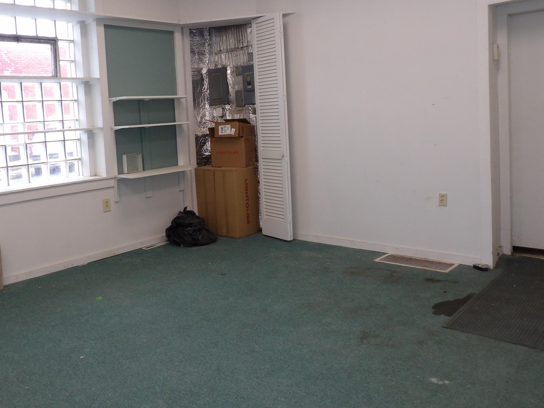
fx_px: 503
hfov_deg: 56.5
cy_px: 151
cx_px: 227
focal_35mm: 32
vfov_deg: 43.8
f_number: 3.2
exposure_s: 1/33
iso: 169
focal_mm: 4.3
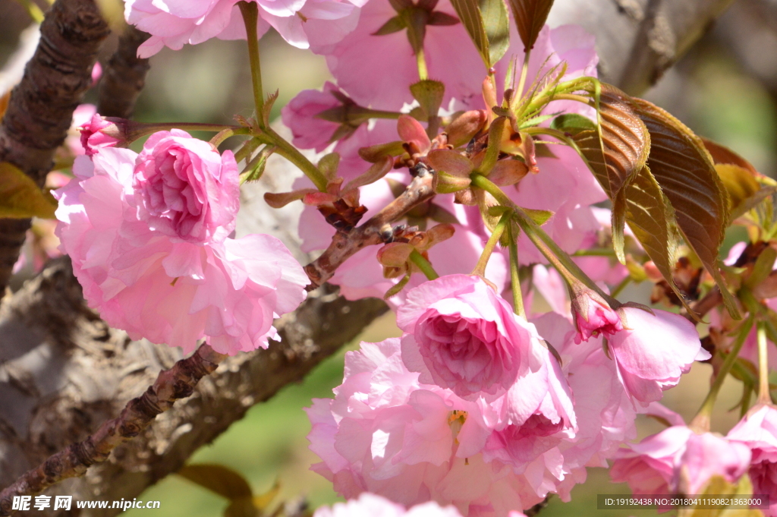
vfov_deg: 4.9
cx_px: 388
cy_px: 258
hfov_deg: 7.4
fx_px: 5984
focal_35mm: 278
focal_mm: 185
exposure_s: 1/250
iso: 800
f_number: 20
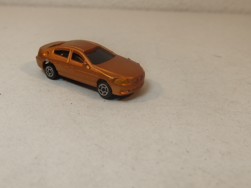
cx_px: 108
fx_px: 276
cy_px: 73
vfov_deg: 37.5
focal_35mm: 38
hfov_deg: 48.8
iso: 100
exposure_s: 1/640
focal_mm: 4.7
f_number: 3.5
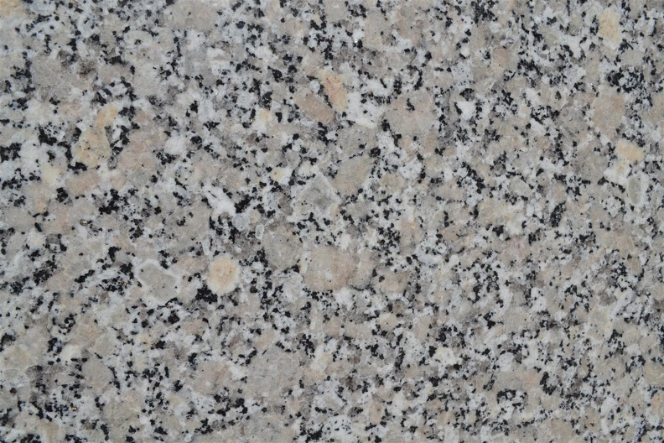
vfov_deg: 40.0
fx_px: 609
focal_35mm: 33
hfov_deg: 57.2
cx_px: 332
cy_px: 222
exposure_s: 1/320
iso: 400
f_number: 20
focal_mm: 22
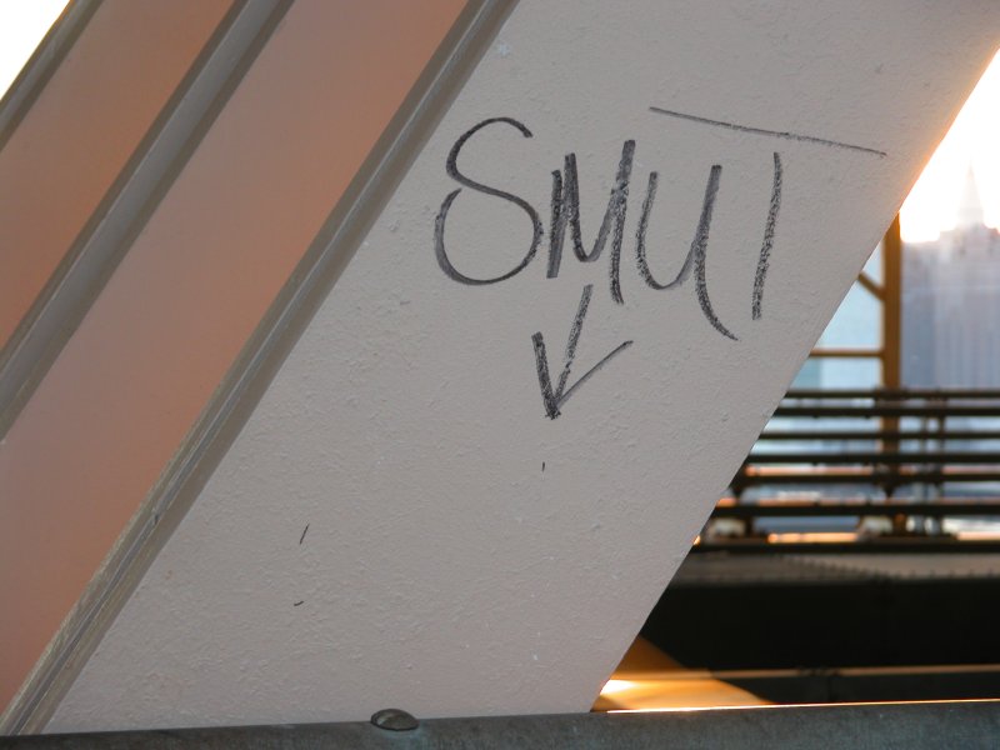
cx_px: 500
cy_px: 375
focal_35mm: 161
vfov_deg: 9.2
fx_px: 4651
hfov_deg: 12.3
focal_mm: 41.1
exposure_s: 1/28.3
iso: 100
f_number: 3.9
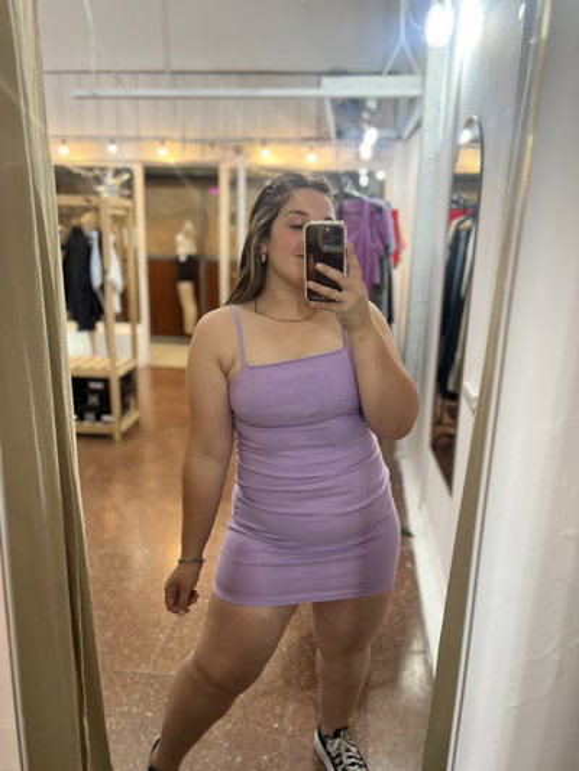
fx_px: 580
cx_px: 290
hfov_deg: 53.1
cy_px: 386
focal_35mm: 26
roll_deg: -1.5
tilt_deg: -13.2
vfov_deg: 67.3
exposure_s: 1/50
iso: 80
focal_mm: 5.7
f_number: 1.5
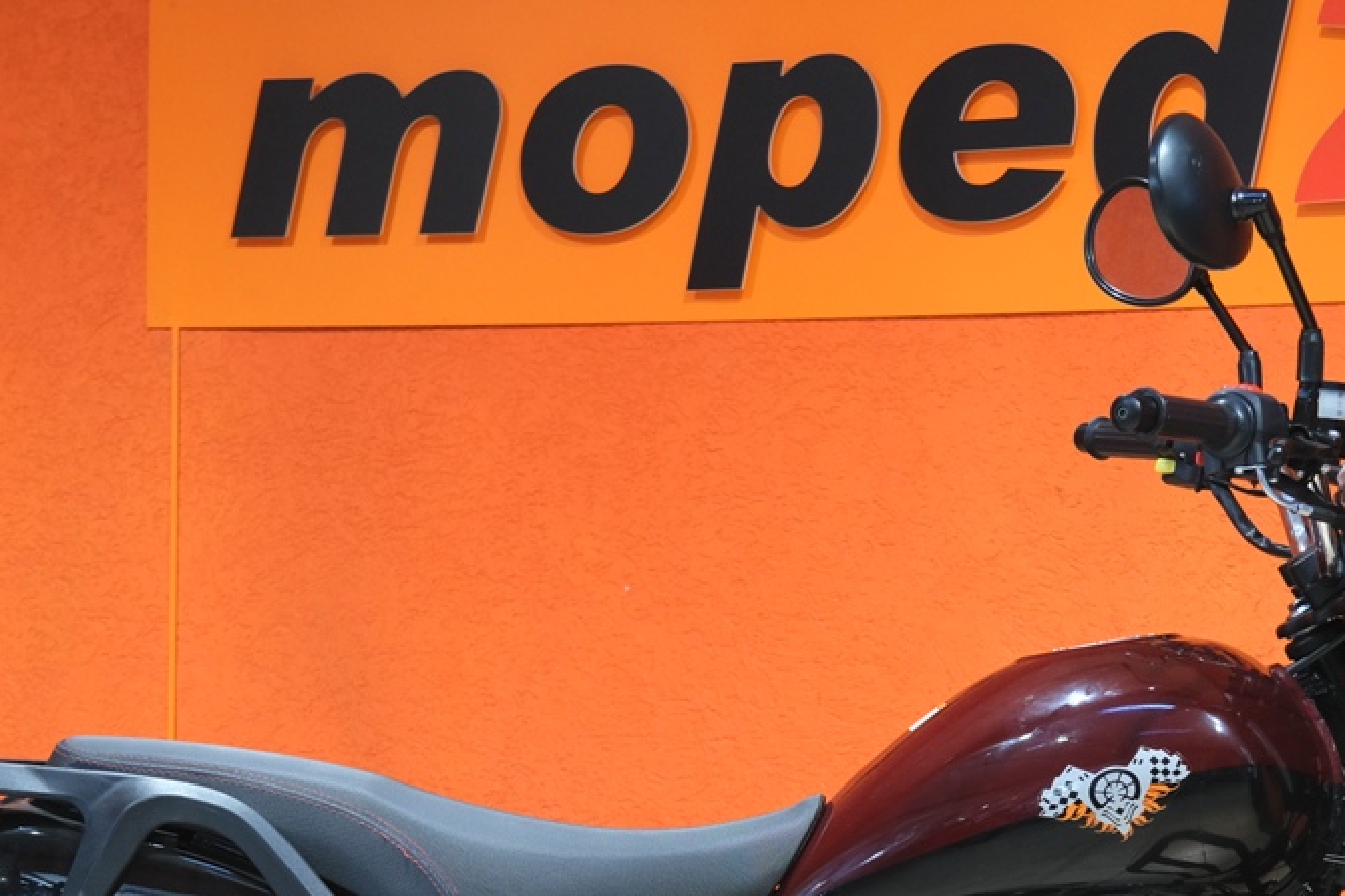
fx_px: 3661
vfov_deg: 13.8
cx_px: 848
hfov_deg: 20.8
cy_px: 827
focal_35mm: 98
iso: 1000
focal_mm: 27.5
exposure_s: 1/60
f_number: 4
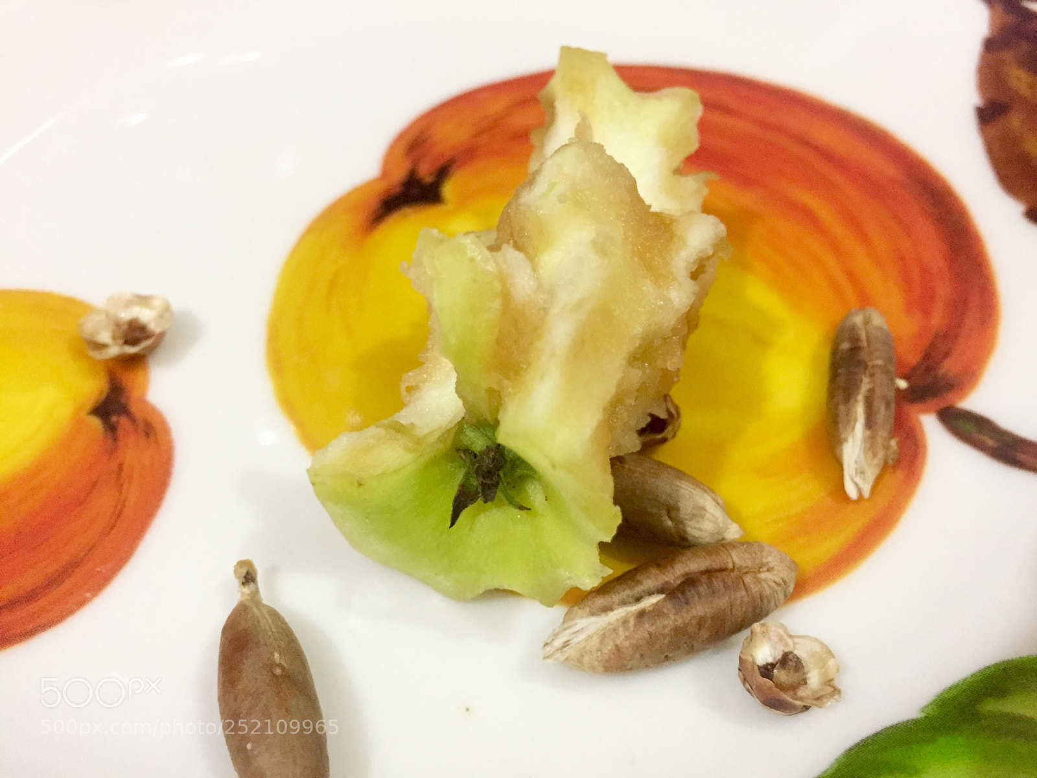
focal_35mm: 29
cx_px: 518
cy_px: 389
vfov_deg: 48.2
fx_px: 869
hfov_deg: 61.7
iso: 250
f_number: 2.2
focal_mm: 4.15
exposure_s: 1/20
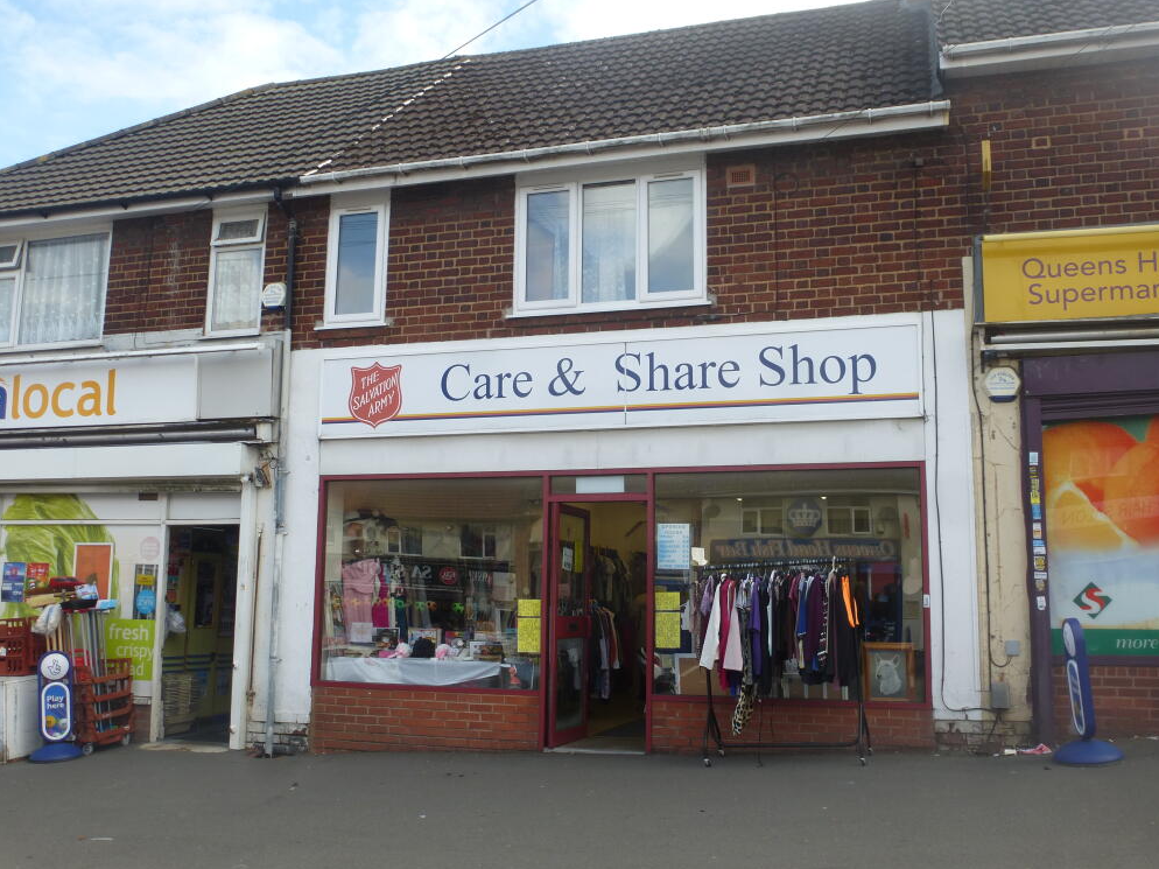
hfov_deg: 54.0
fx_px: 1138
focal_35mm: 34
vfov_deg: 41.8
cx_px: 595
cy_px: 443
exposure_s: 1/320
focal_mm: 5.9
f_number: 4
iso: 100
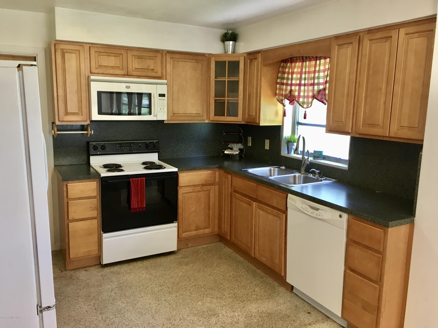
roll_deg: -1.1
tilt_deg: -8.8
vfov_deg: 48.2
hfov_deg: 61.7
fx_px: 367
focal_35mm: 29
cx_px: 219
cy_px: 164
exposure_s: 1/30
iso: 80
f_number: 2.2
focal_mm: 4.15
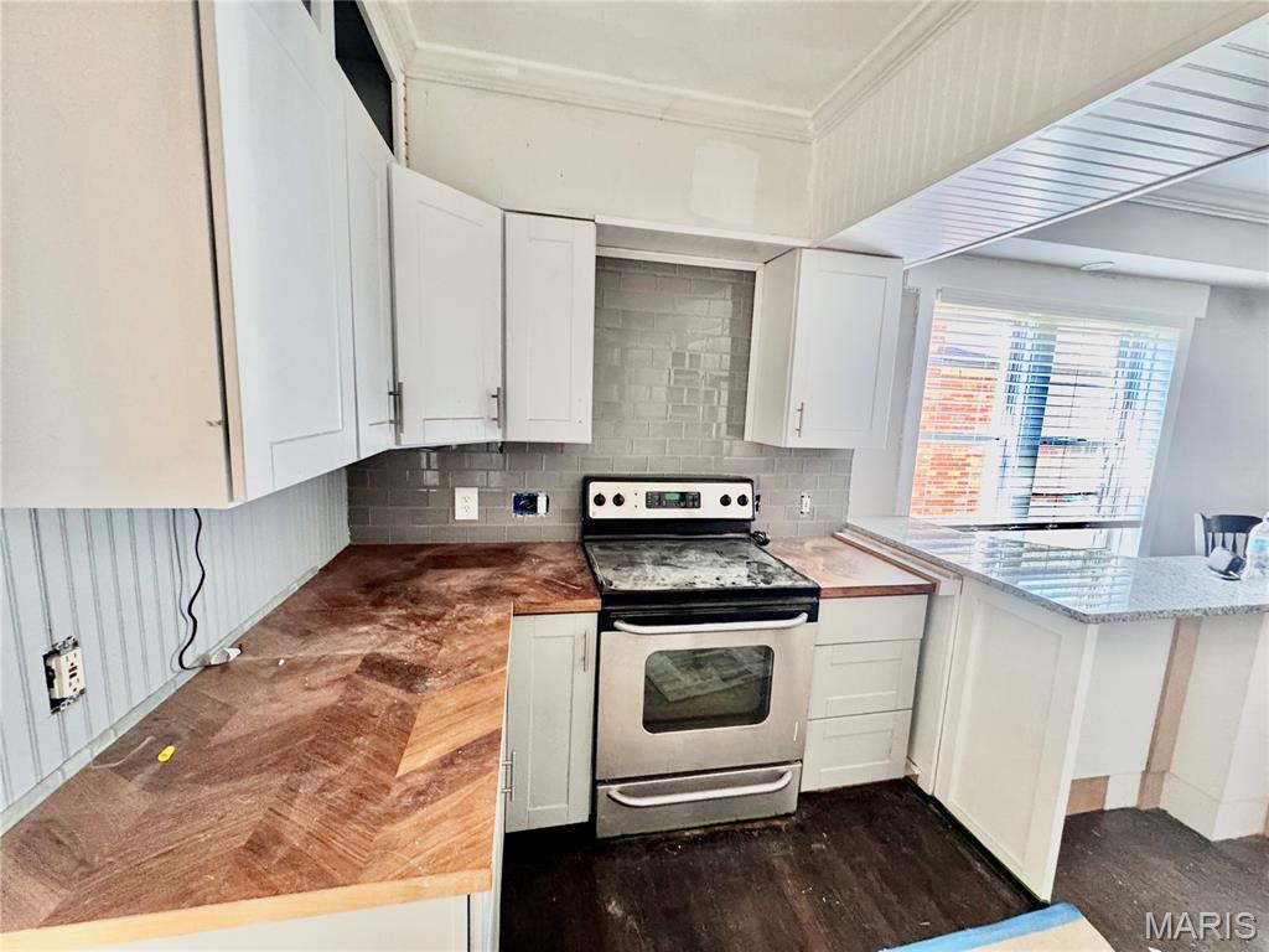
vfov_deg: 85.7
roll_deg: -2.8
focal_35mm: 14
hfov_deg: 102.1
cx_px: 634
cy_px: 476
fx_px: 513
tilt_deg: -11.1
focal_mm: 2.22
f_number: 2.2
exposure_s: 1/60
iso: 500
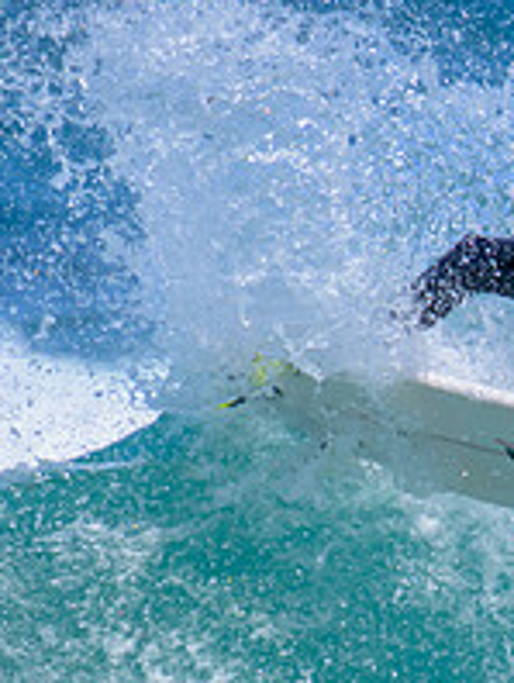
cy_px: 469
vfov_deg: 0.8
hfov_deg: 0.6
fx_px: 47631
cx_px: 1019
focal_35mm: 2411
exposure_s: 1/2000
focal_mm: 800
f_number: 11
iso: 800
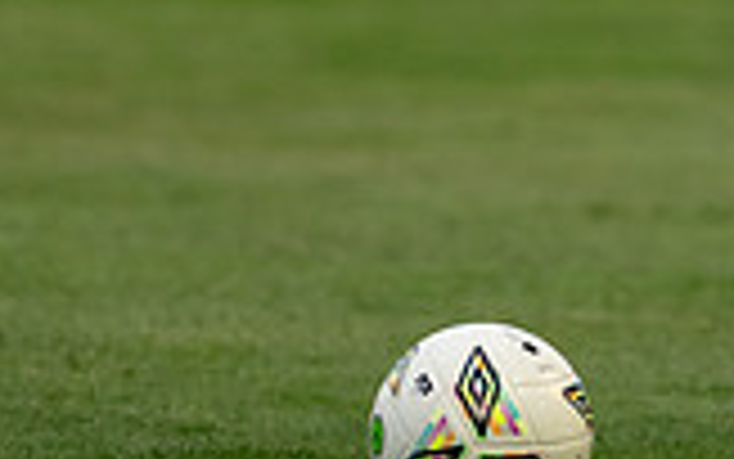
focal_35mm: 1303
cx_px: 887
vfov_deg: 1.0
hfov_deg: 1.6
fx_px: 26074
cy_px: -433
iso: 2000
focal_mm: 300
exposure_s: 1/1250
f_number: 2.8
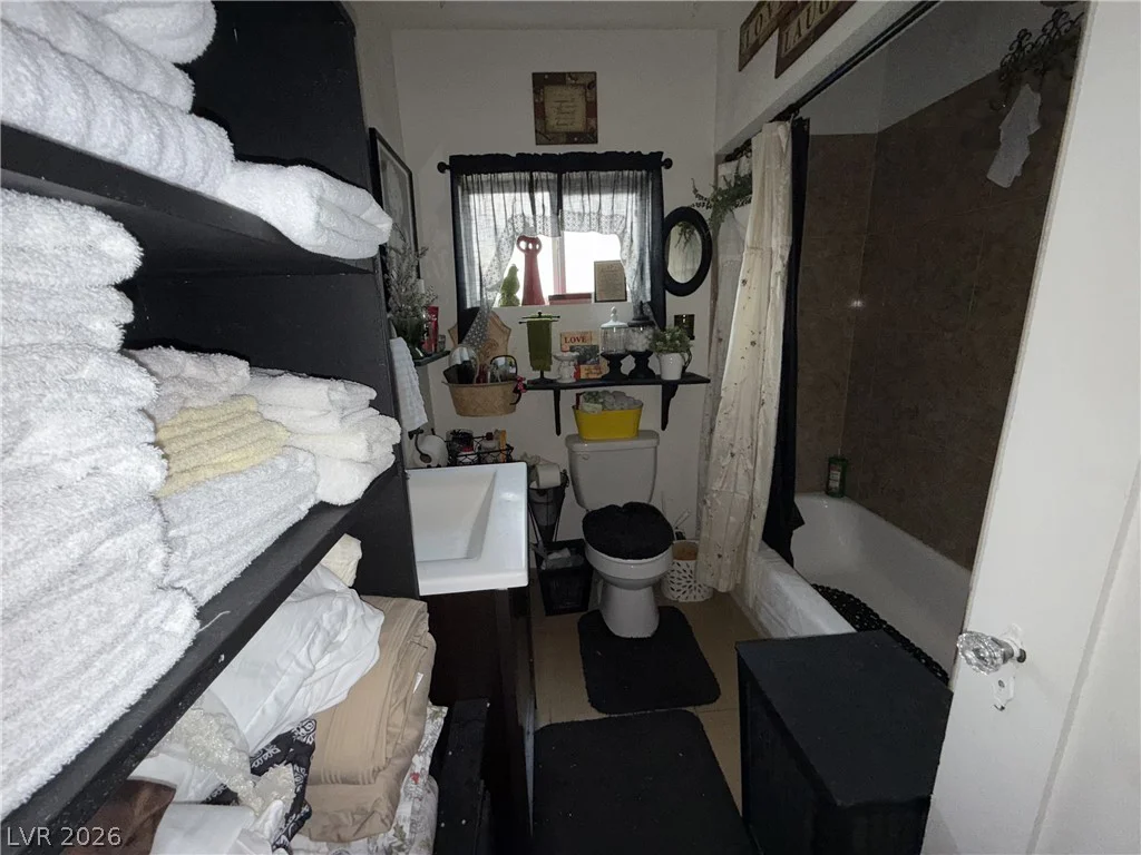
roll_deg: +2.2
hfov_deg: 102.1
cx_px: 570
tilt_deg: -14.0
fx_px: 461
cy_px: 428
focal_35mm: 14
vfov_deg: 85.7
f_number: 2.2
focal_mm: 2.22
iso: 100
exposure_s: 1/60
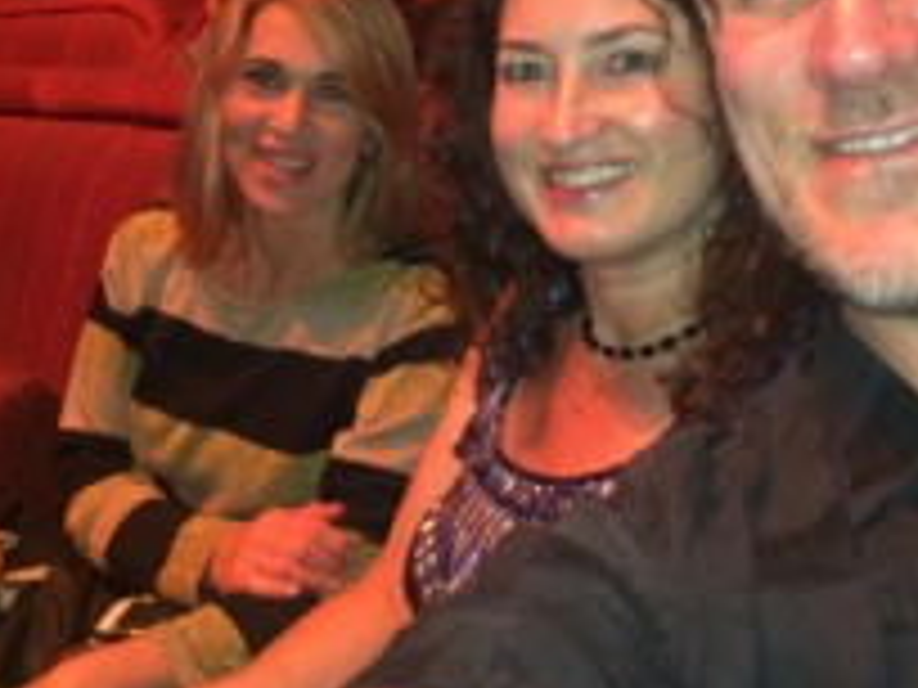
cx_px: 522
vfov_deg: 27.4
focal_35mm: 52
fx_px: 1379
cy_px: 130
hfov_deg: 36.8
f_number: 2.2
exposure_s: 1/16
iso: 100
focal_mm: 4.15
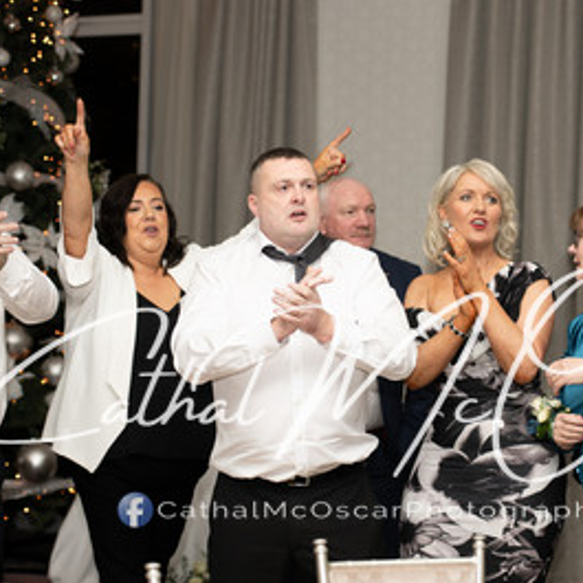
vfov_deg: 12.9
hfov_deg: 12.9
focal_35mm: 135
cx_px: 343
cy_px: 292
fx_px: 2572
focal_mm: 100
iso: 400
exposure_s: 1/200
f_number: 2.8
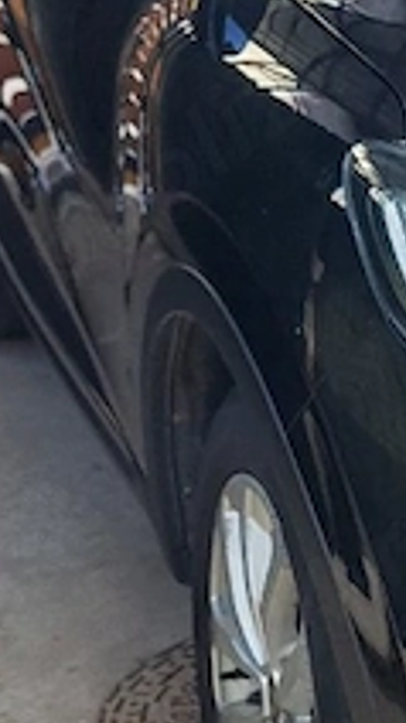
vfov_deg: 20.6
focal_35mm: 103
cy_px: 205
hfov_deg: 10.4
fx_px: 1974
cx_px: 911
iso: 50
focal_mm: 5.23
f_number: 1.8
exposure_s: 1/50
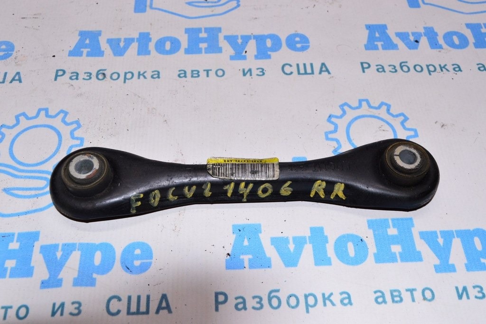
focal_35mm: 40
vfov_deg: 33.0
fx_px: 546
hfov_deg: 48.0
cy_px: 162
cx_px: 243
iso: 1600
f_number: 8
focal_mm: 27
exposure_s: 1/200
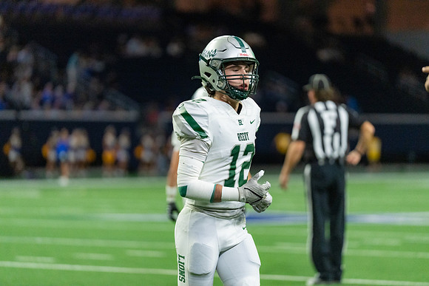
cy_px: 143
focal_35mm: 200
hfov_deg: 10.3
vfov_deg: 6.9
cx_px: 214
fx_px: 2384
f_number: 2.8
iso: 4000
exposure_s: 1/1250
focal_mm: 200
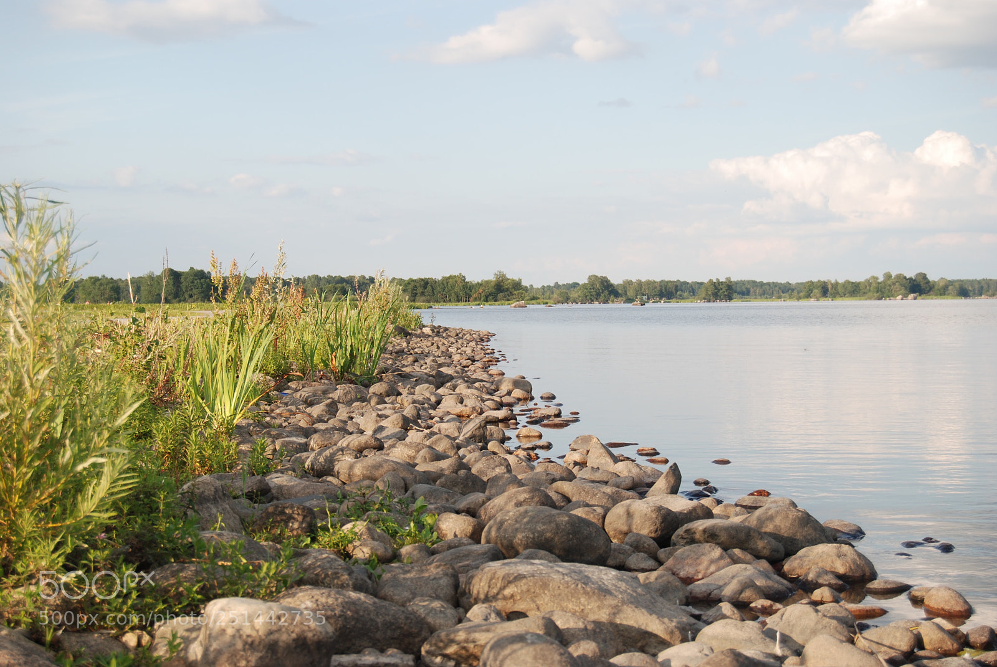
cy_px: 334
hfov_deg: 33.4
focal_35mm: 60
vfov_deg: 22.7
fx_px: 1664
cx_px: 498
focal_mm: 40
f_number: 7.1
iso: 100
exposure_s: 1/160
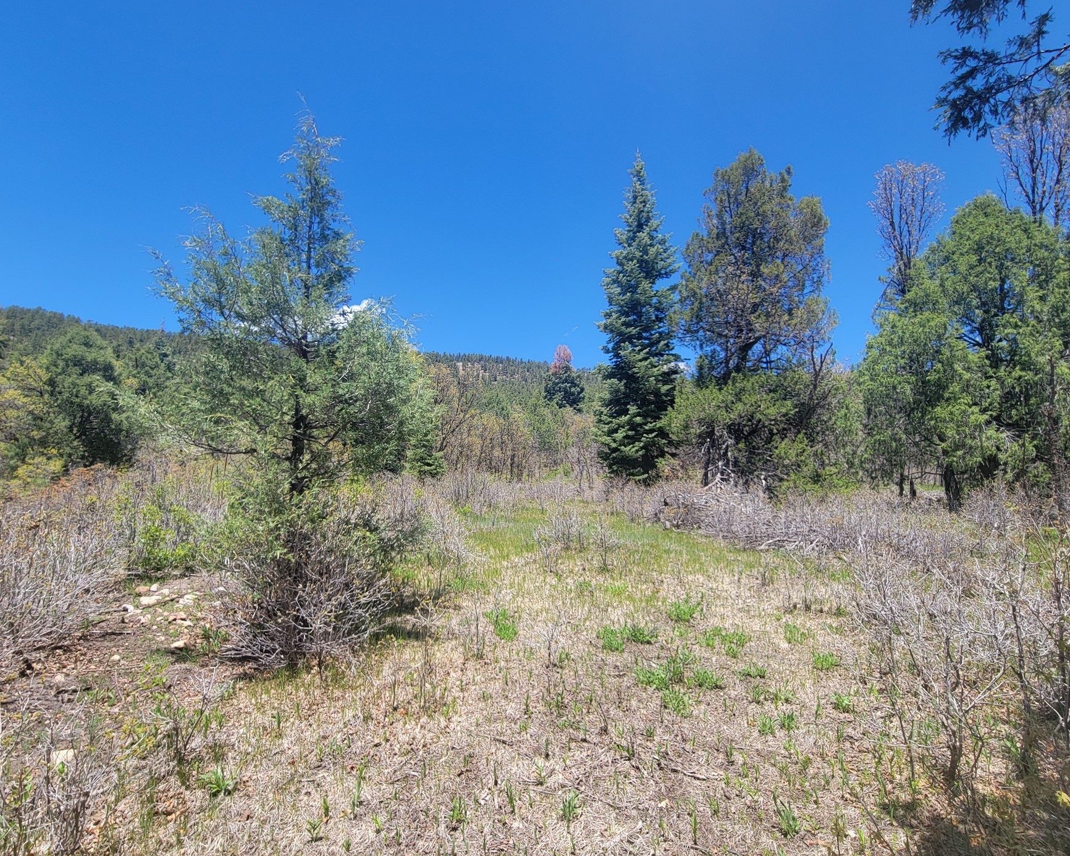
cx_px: 523
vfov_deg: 83.9
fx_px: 475
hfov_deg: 96.8
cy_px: 456
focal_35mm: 15
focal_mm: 2.2
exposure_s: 1/767
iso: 50
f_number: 2.2
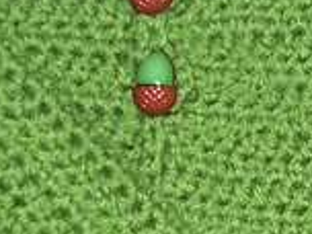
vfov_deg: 10.0
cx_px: 271
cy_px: 236
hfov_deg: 13.3
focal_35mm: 147
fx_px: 1325
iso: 80
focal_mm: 6
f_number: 2.8
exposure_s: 1/60
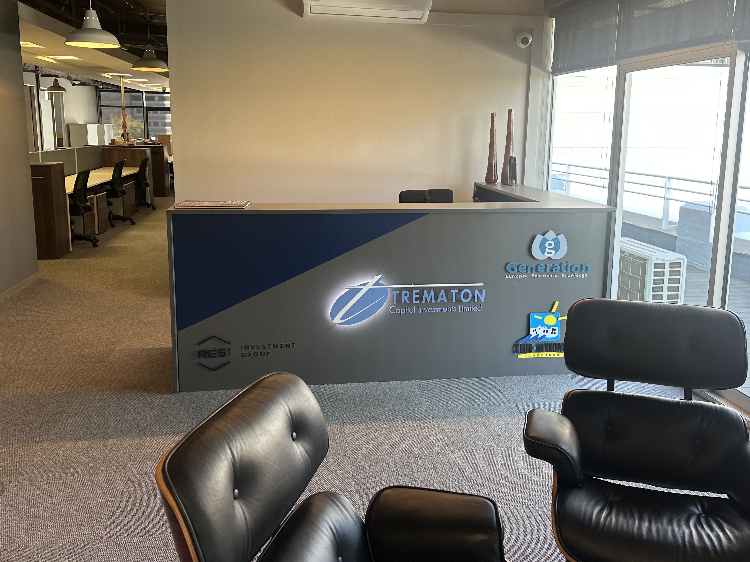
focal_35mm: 30
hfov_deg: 59.9
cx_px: 395
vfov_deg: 46.6
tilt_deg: -8.1
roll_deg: -1.1
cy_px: 232
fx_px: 650
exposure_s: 1/100
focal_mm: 6.86
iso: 100
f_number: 1.78
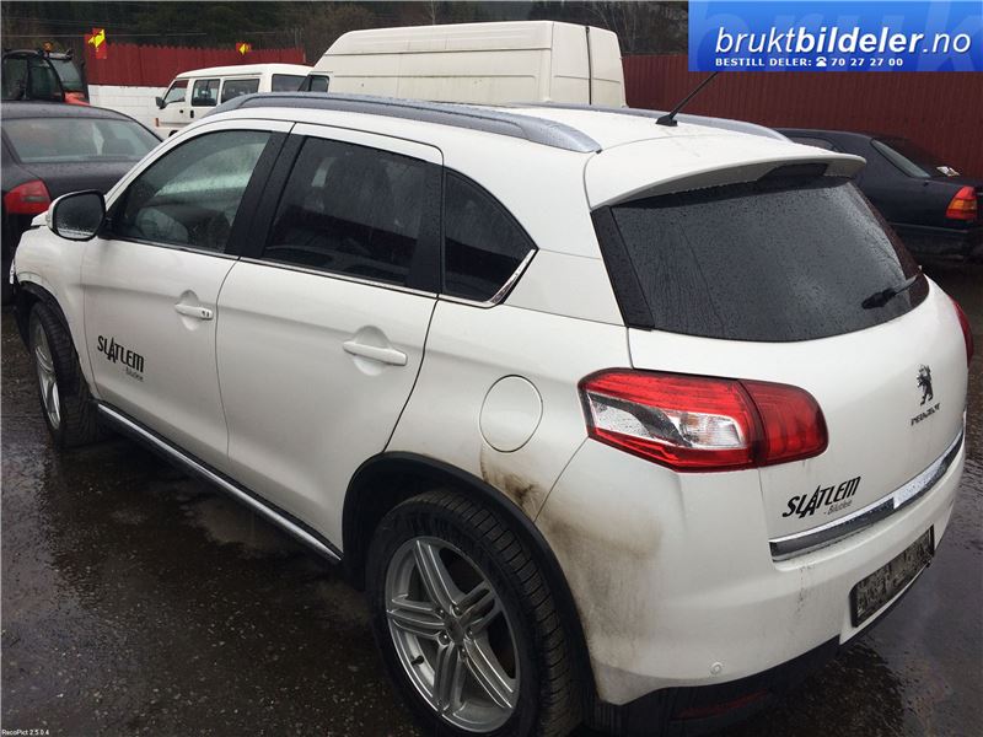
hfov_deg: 61.7
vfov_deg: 48.2
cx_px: 492
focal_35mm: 29
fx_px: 824
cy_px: 368
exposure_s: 1/316
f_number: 2.2
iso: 32
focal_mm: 4.15
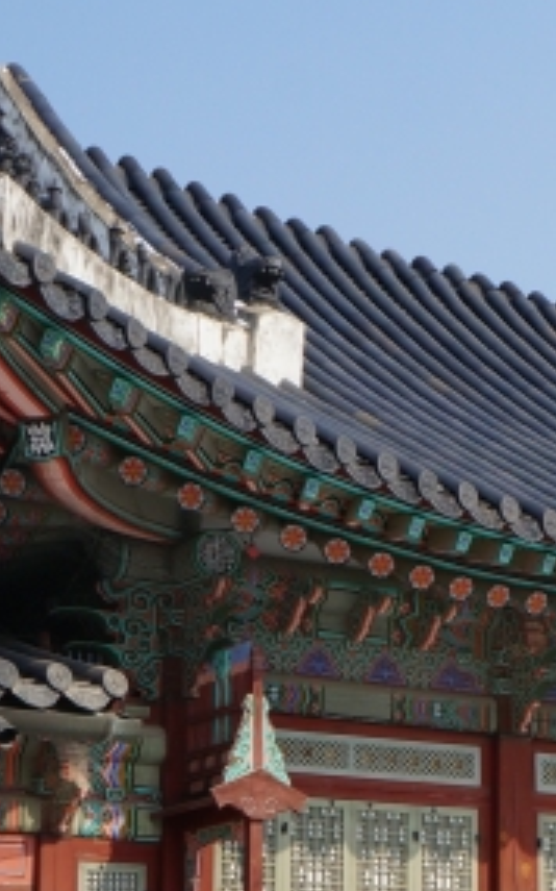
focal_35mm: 107
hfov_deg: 11.3
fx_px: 2595
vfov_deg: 19.3
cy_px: 719
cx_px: 1043
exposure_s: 1/250
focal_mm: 20
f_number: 13
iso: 200
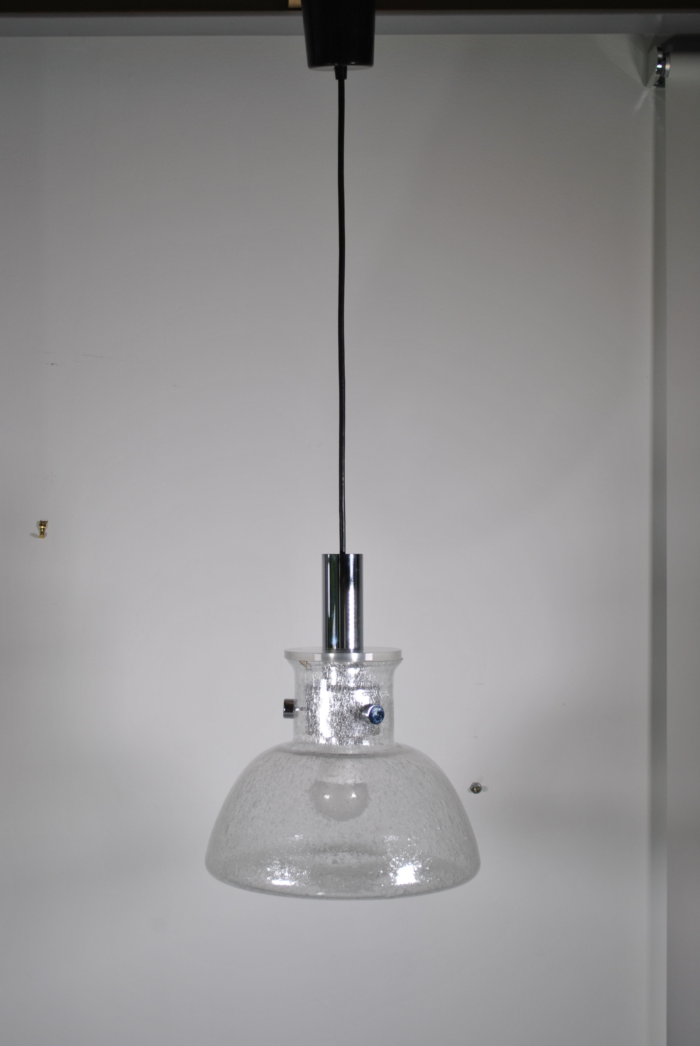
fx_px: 1570
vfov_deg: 36.8
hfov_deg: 25.1
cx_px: 350
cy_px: 523
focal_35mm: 54
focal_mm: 36
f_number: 5
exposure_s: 1/60
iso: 100
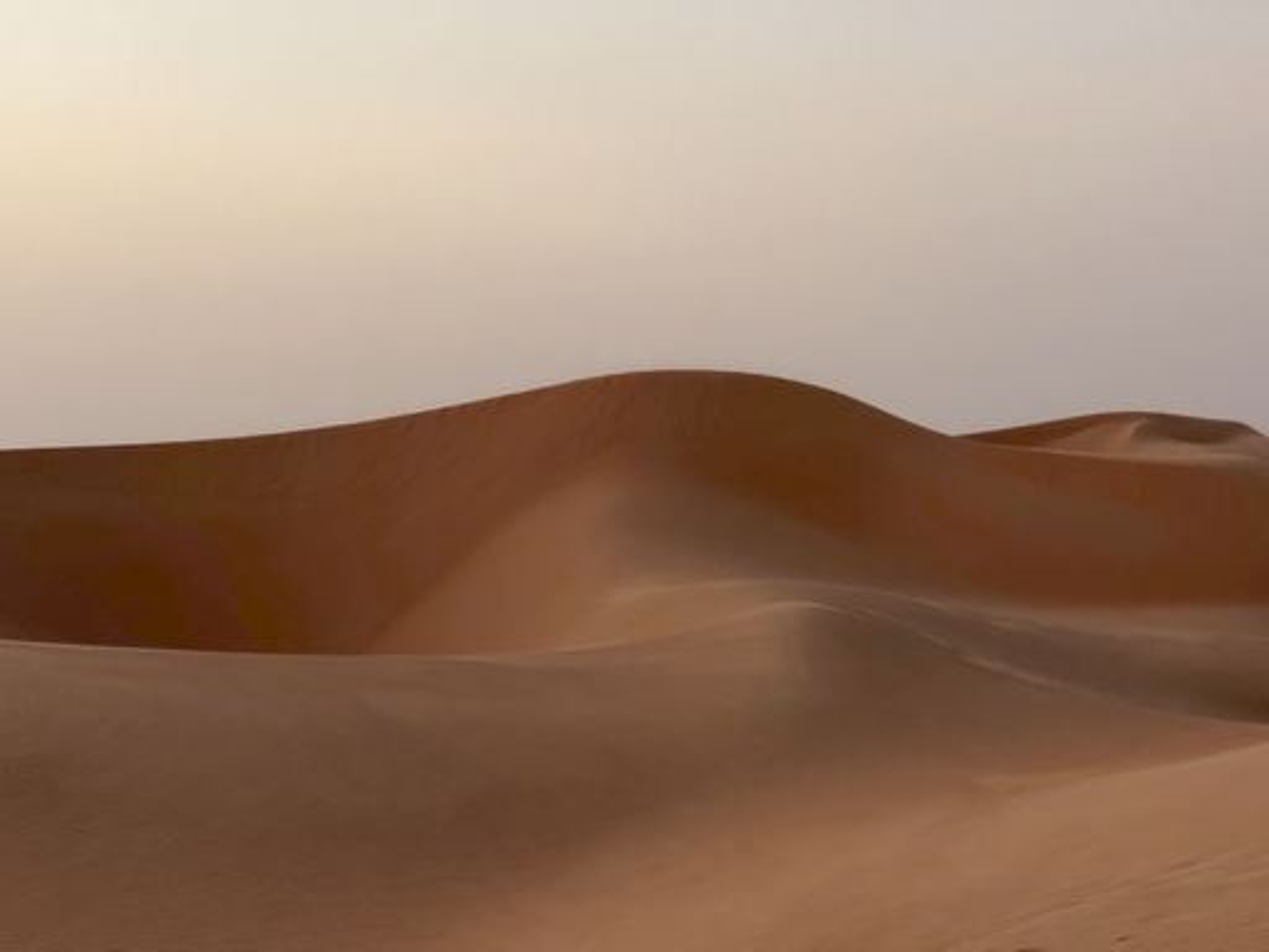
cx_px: 634
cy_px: 476
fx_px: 2823
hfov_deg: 25.3
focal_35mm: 77
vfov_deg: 19.1
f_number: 2.8
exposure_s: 1/60
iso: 400
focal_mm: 9
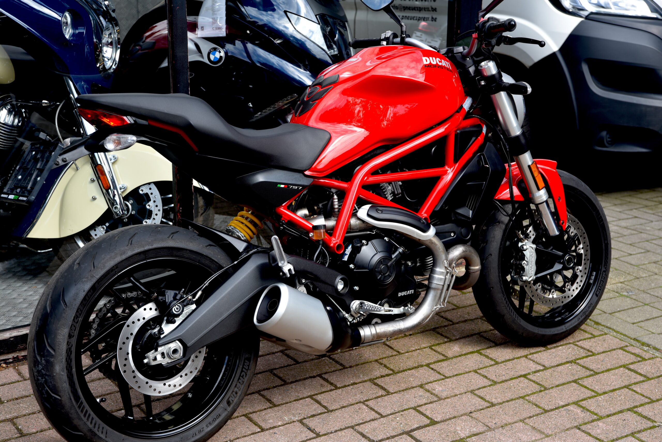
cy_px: 221
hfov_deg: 34.5
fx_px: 1067
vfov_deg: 23.4
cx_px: 331
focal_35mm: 58
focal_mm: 58
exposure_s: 1/125
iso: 100
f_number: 5.6
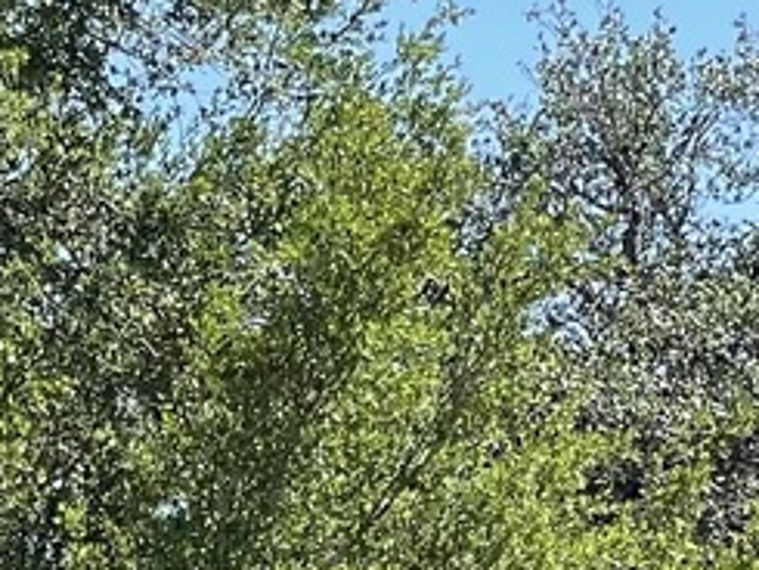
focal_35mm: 376
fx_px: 8248
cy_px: 970
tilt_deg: +0.2
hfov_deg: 5.1
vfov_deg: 3.9
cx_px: -1087
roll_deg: -0.1
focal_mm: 7.5
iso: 20
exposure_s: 1/561
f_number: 2.2
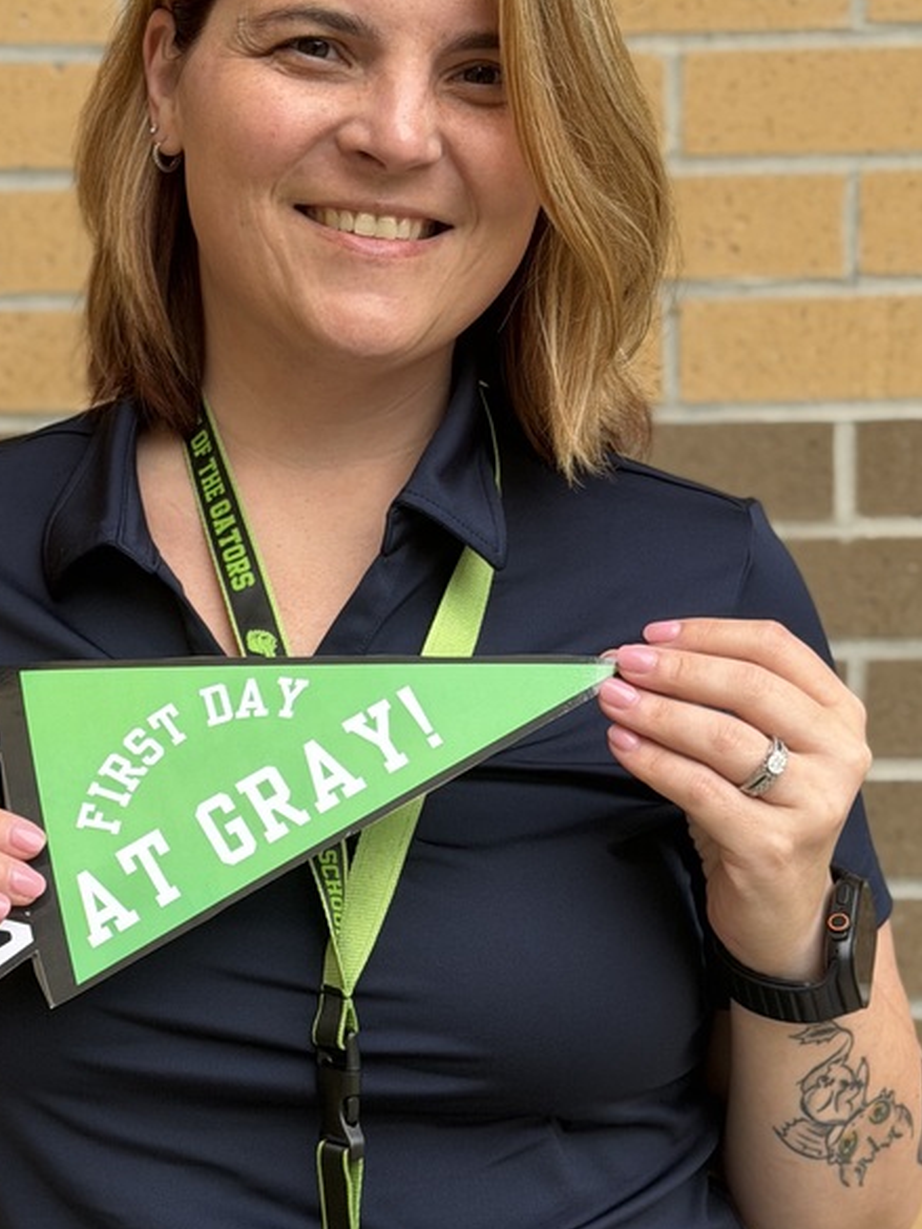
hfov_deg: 17.5
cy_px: 632
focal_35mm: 84
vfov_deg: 23.3
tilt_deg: -5.0
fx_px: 2982
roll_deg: +0.8
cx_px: 338
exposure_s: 1/545
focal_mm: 6.76
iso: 64
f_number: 1.78
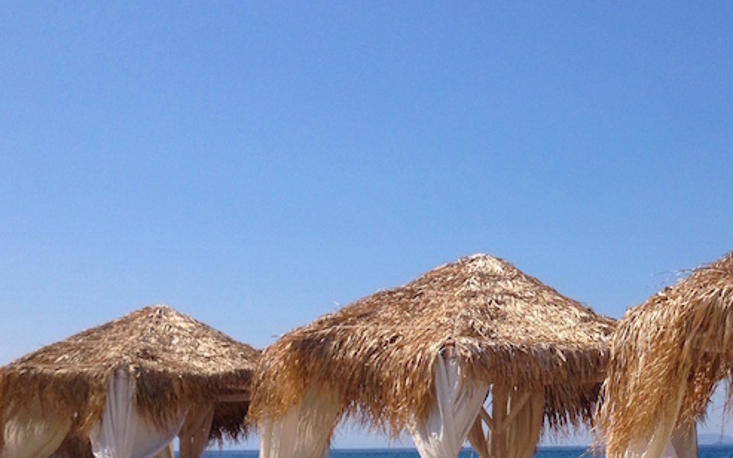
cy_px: 421
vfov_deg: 19.6
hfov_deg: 30.6
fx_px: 1298
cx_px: 601
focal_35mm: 65
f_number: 2.4
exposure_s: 1/2632
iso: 50
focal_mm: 4.28
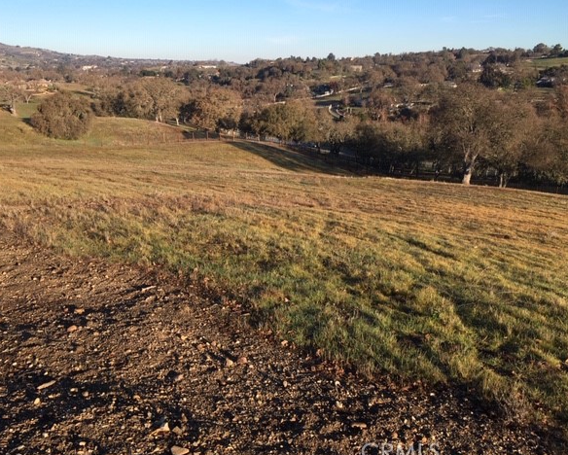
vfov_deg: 47.2
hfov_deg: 57.1
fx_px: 521
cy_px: 232
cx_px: 282
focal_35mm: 31
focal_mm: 4.15
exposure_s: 1/938
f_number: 2.2
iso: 25
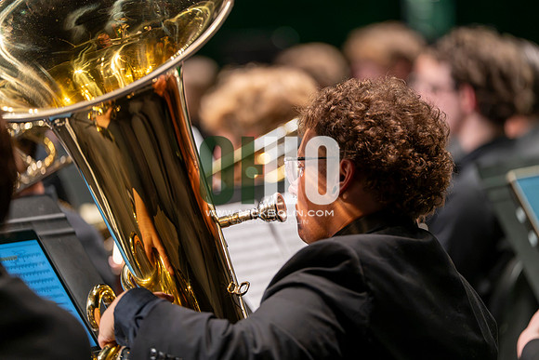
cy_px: 180
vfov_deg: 6.9
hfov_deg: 10.3
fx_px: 2995
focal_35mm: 200
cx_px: 270
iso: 4000
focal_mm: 200
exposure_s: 1/640
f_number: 2.8
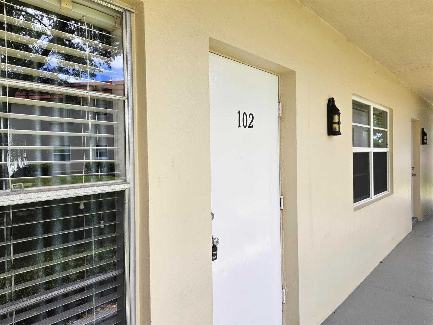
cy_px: 162
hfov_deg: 73.9
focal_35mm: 23
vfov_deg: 58.9
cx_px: 216
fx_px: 288
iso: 25
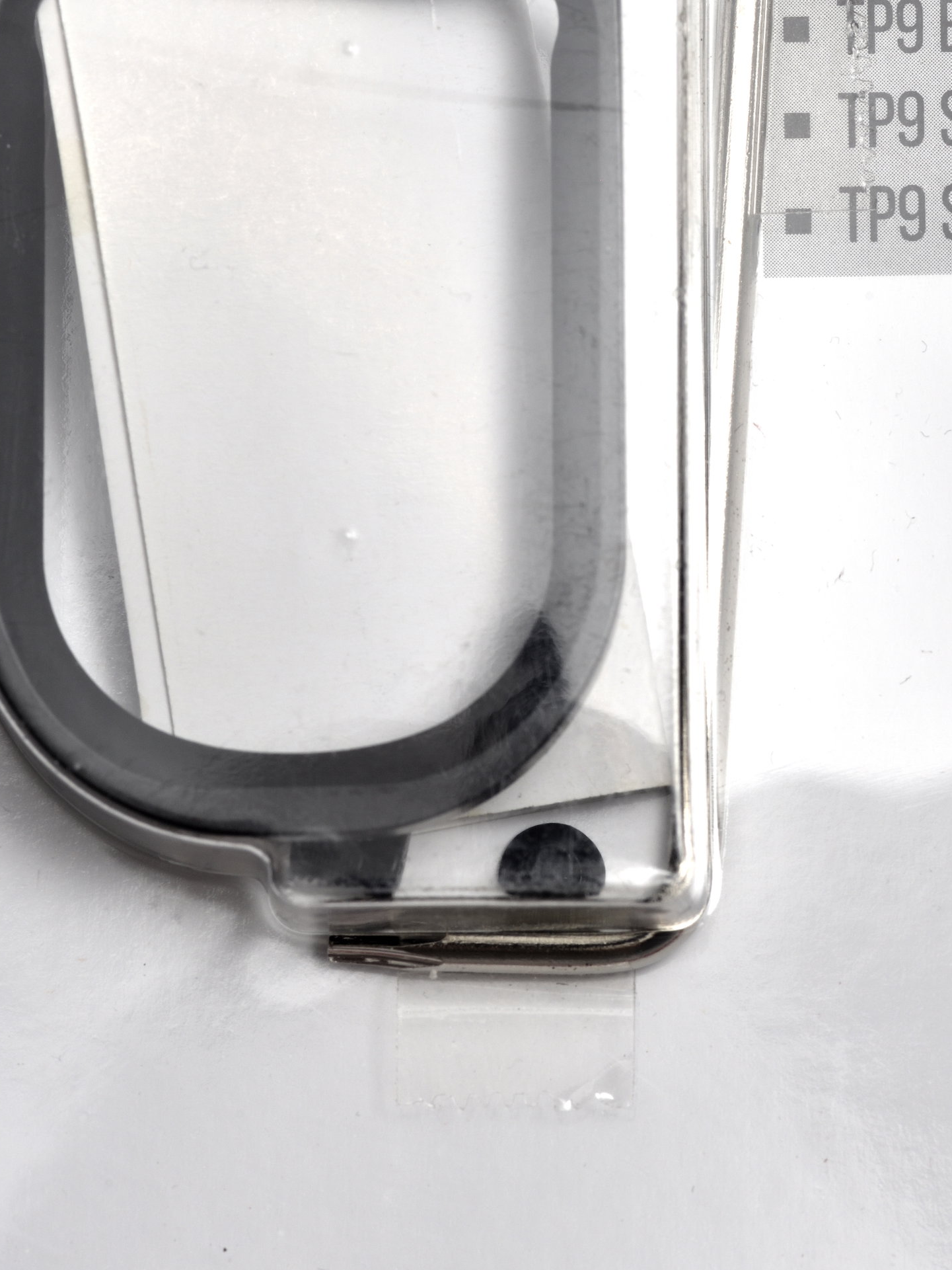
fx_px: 6930
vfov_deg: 10.4
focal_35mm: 189
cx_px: 710
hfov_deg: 7.9
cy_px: 284
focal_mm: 105
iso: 200
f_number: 13
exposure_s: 1/160
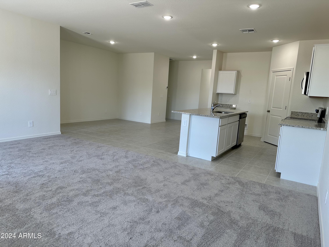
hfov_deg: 71.6
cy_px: 124
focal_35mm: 24
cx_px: 164
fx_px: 228
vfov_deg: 56.8
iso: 80
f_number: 1.78
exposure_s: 1/120
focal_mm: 6.86
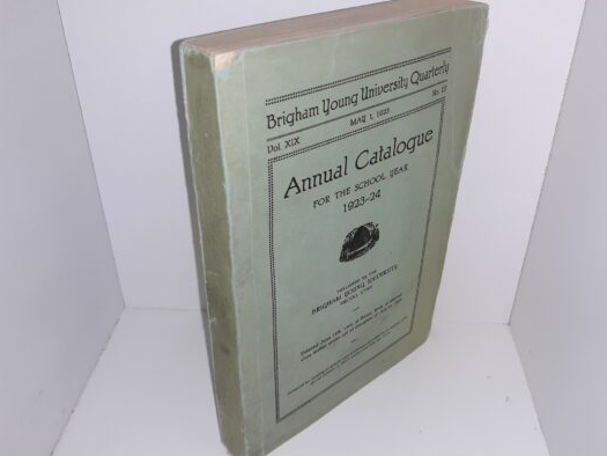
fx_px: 561
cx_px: 332
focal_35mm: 32
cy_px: 233
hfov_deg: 56.7
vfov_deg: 44.2
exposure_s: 1/177
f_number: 1.7
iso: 40
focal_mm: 3.7
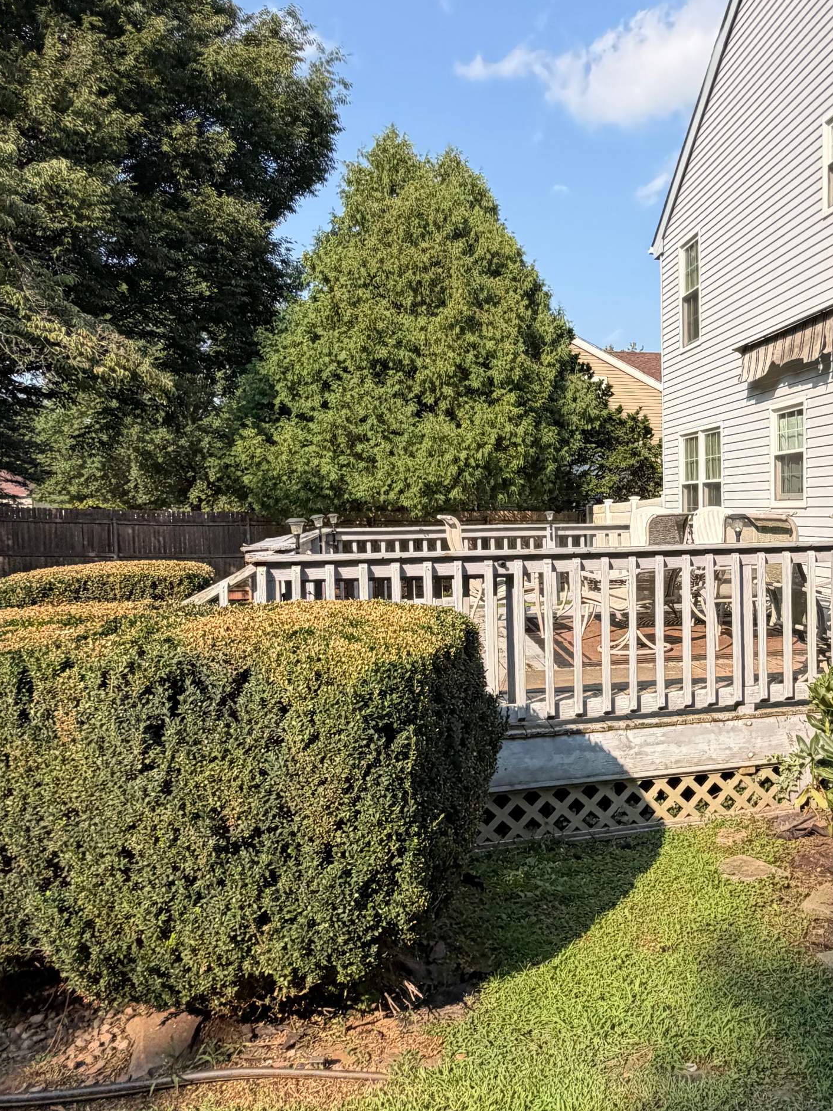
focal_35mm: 30
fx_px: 963
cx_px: 673
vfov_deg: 60.0
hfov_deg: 44.4
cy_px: 574
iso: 40
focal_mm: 2.22
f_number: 2.2
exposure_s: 1/770
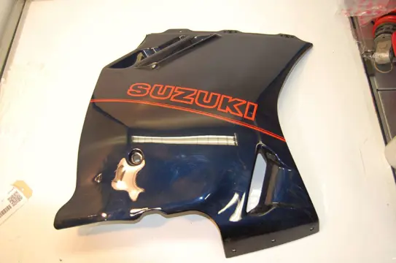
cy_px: 132
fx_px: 362
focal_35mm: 33
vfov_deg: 39.8
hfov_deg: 57.3
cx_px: 198
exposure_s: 1/60
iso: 400
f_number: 3.8
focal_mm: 22
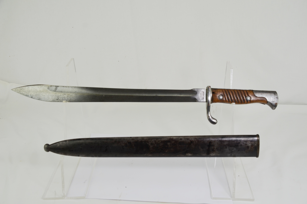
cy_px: 102
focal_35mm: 39
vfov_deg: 34.1
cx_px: 154
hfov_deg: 49.6
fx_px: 332
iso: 200
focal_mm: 26
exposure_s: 1/160
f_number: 6.3
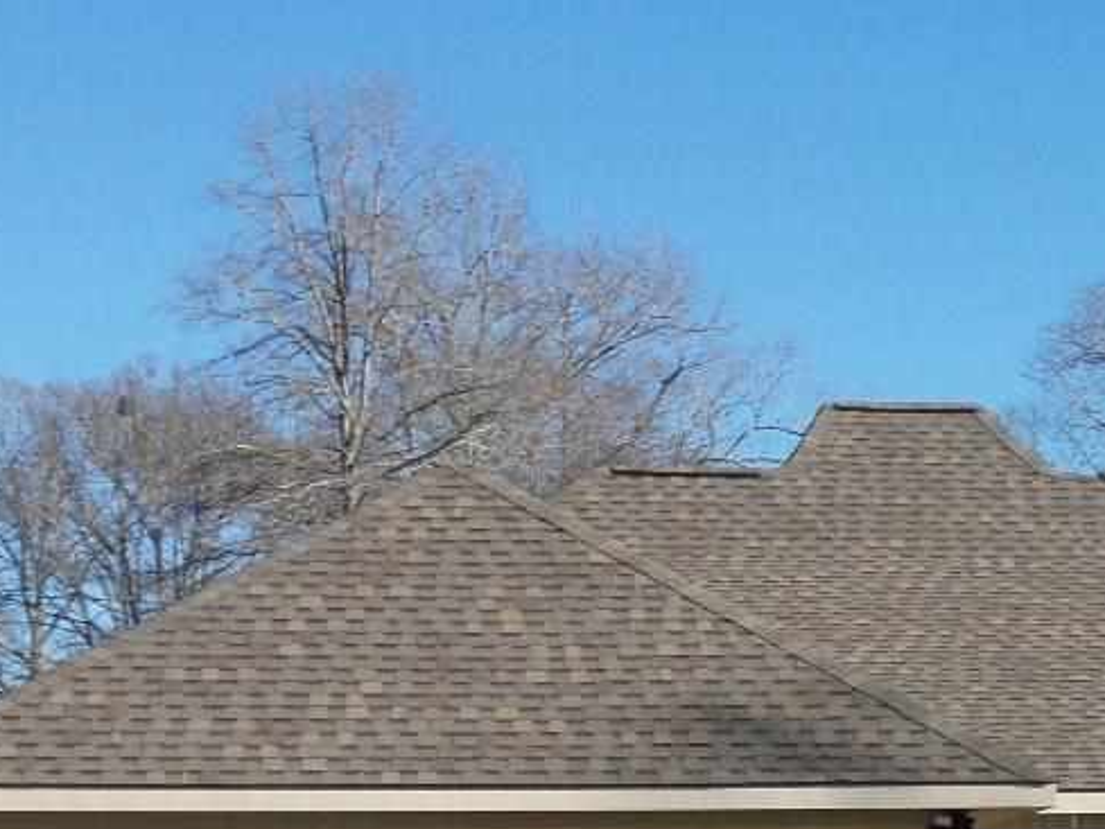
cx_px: 924
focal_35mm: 134
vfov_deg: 11.0
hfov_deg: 14.6
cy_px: 721
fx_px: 4279
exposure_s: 1/800
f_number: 4
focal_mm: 11.4
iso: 100
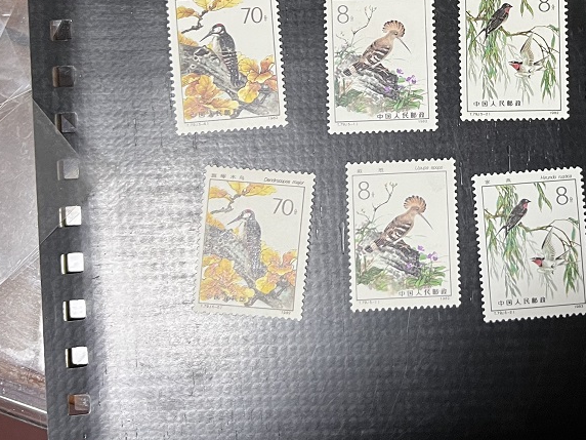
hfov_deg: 34.0
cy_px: 44
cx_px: 460
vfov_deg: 25.7
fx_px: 931
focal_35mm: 55
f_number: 1.6
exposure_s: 1/50
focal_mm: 5.1
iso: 160
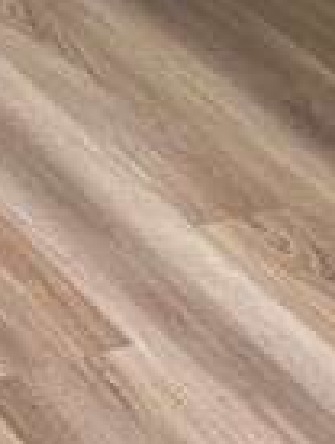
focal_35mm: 178
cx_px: -432
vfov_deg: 9.6
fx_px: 2290
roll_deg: -0.3
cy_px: -672
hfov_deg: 7.8
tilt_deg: -12.1
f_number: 1.78
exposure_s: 1/121
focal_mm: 6.76
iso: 125
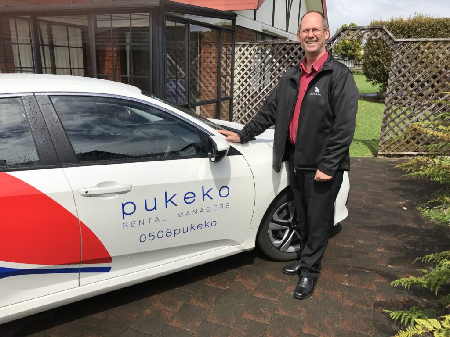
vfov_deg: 49.7
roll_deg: -1.0
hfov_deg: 63.4
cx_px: 225
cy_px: 168
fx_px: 364
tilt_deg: -18.1
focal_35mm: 28
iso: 20
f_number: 1.8
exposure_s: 1/3300
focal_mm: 3.99
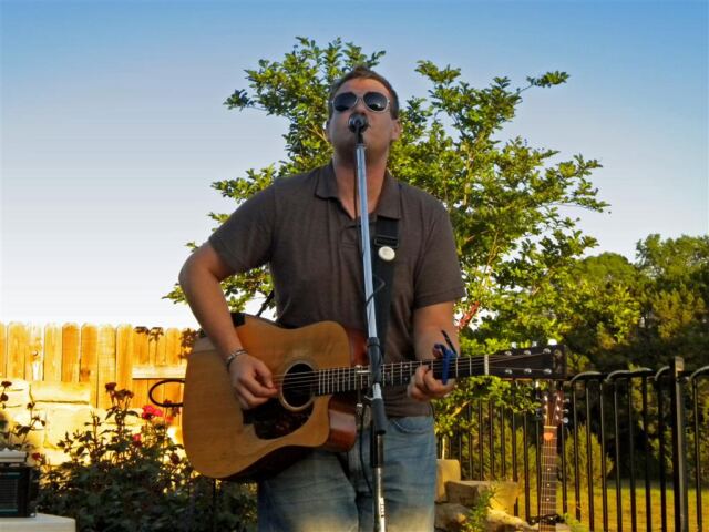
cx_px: 354
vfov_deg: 21.6
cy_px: 266
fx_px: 1393
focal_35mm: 68
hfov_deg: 28.6
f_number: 6.5
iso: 400
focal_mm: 12.3
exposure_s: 1/427
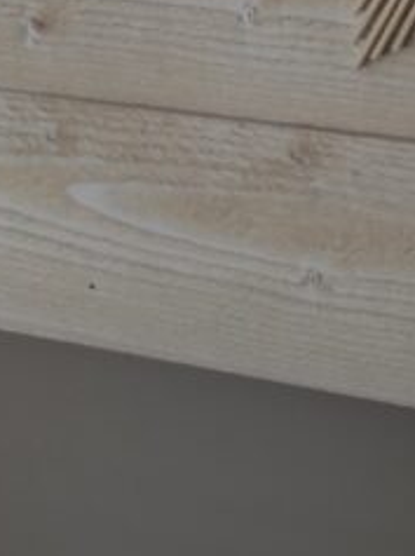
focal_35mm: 108
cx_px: 795
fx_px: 1731
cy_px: -518
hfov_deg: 12.3
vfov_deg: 15.1
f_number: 1.89
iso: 100
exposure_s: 1/103
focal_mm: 5.43
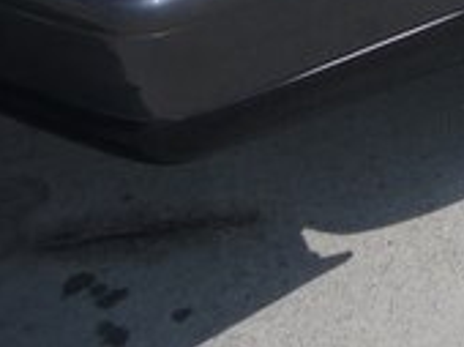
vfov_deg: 12.2
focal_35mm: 109
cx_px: 633
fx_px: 1459
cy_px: -327
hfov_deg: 16.8
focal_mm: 4.7
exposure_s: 1/1000
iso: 100
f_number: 3.3
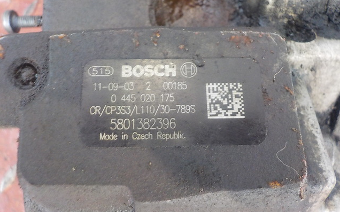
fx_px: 296
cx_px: 169
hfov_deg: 59.7
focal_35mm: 32
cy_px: 101
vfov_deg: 39.4
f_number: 3.3
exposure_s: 1/13
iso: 400
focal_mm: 4.1
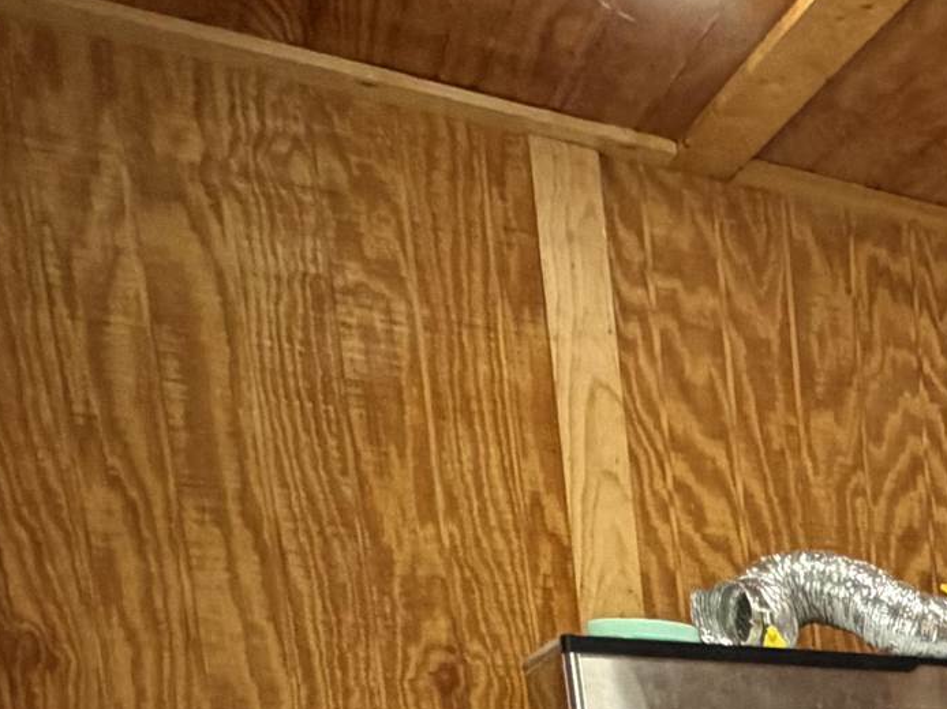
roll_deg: -0.7
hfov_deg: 20.1
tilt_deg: -8.6
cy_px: 1143
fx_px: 1696
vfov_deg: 19.6
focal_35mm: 62
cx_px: 1794
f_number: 2.2
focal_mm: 2.22
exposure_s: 1/60
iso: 200
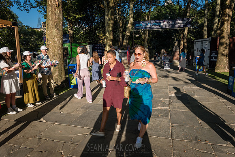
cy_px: 78
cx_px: 118
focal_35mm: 24
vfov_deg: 52.6
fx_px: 159
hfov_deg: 73.1
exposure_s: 1/2000
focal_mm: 24
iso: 500
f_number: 4.5
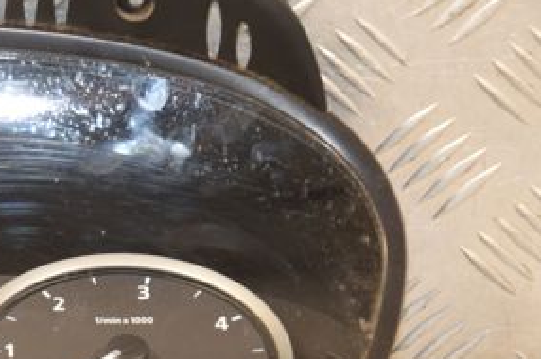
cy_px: 240
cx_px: -59
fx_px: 3784
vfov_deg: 5.4
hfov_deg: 8.1
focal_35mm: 252
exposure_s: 1/125
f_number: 5.3
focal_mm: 75
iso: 800
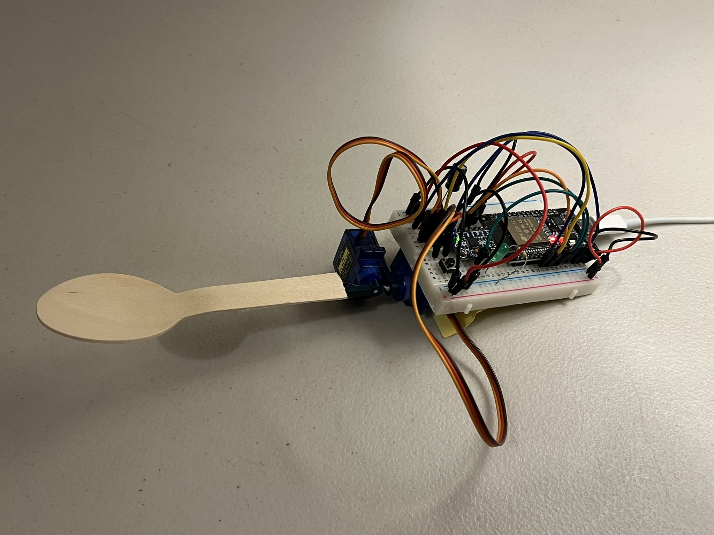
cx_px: 357
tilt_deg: -51.2
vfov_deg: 53.1
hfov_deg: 67.3
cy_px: 268
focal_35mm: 26
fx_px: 536
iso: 80
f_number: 1.6
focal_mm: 5.1
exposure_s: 1/50
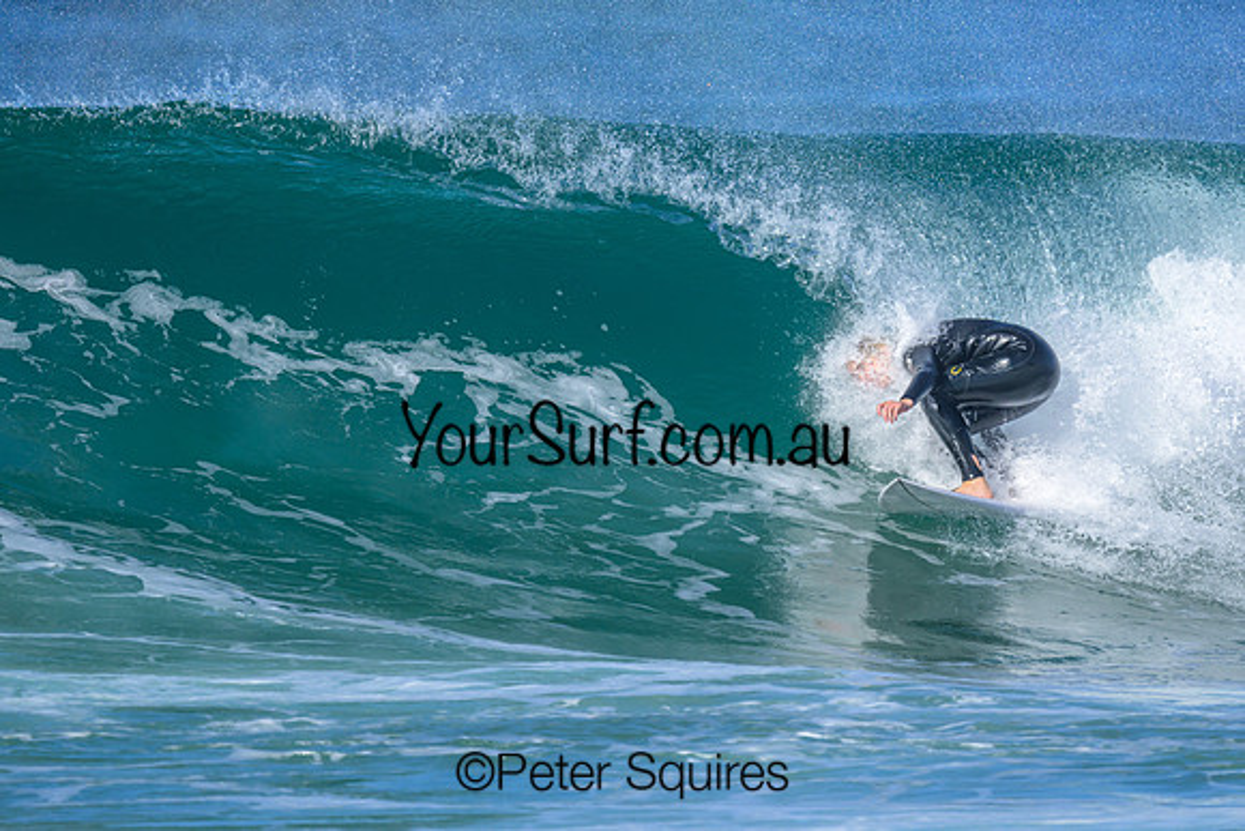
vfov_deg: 1.5
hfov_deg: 2.2
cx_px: 730
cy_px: 371
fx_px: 32456
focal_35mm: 938
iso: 250
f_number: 6.3
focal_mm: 800
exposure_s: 1/2000
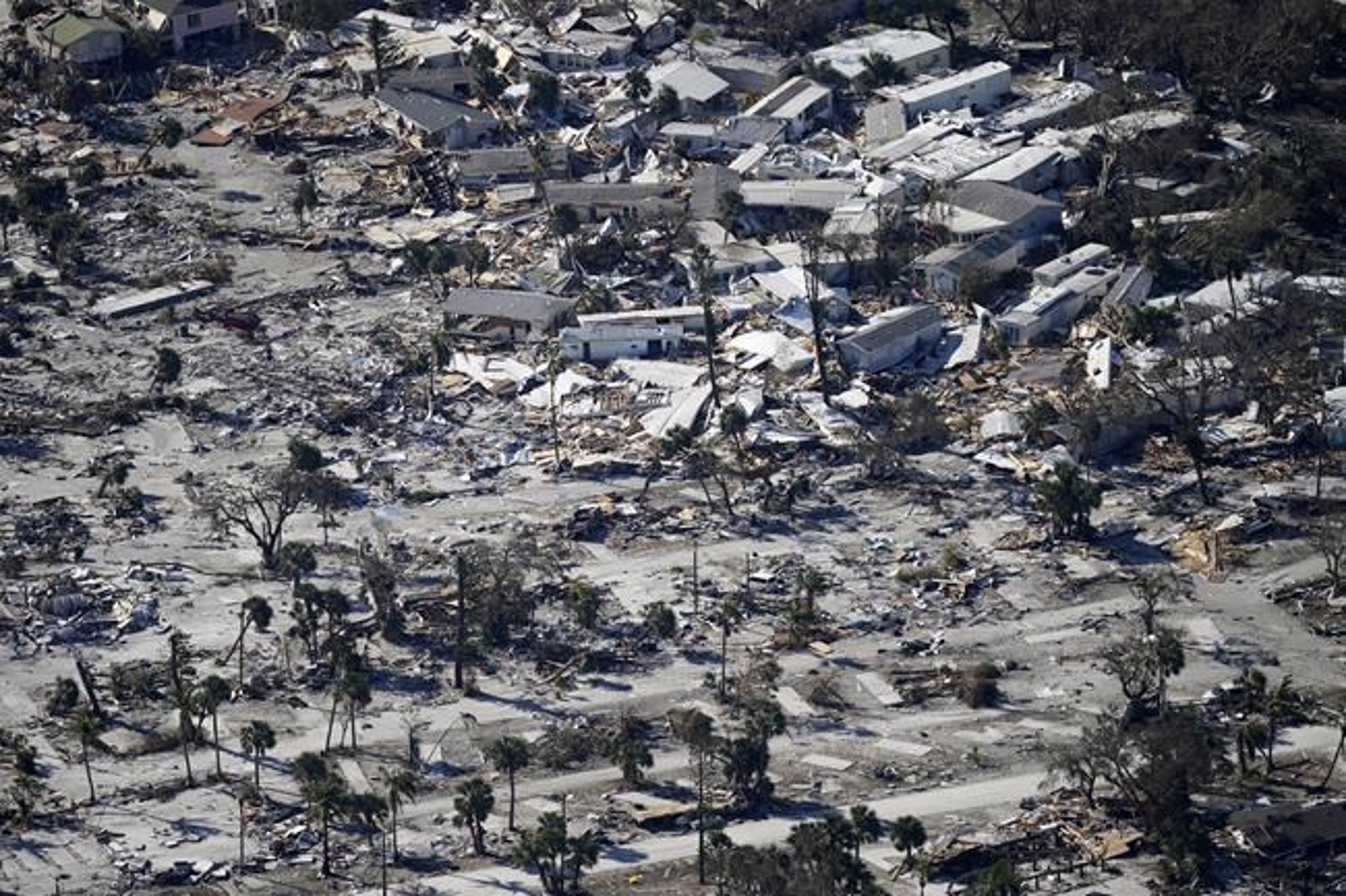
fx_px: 14951
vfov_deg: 3.4
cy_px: 448
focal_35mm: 400
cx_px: 673
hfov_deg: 5.2
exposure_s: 1/3200
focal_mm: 400
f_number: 2.8
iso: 100
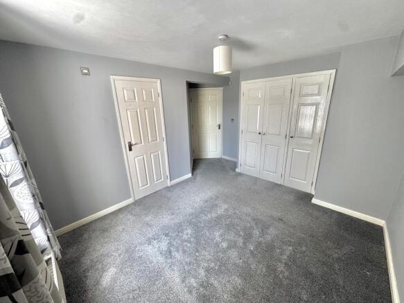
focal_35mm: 14
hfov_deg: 102.1
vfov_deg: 85.7
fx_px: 163
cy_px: 152
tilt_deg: -16.1
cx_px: 202
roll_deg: +2.2
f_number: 2.2
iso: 125
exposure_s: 1/99
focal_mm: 2.22
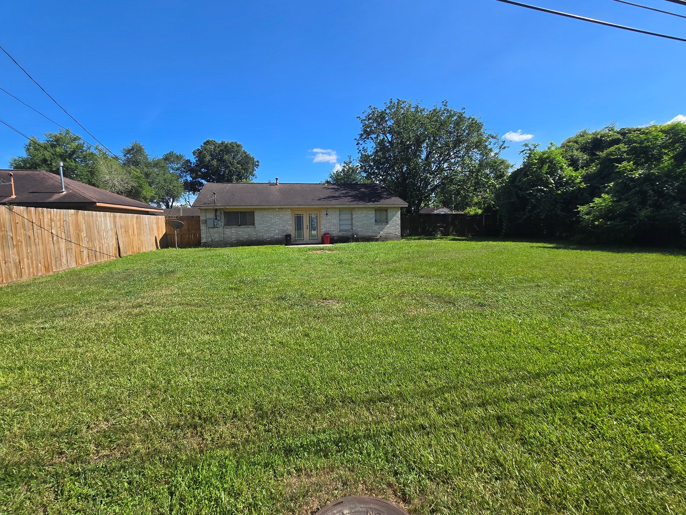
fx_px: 297
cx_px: 325
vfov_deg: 81.7
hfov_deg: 98.1
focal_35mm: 15
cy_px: 250
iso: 50
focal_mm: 2.2
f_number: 2.2
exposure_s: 1/1978
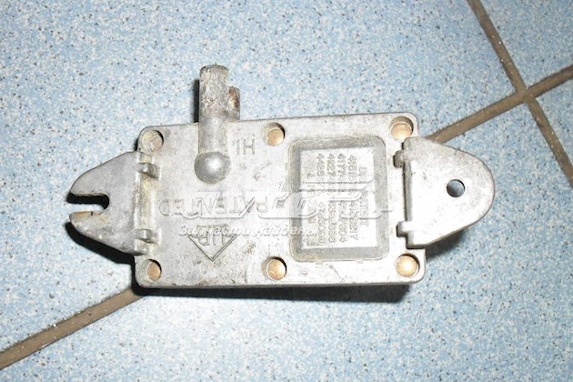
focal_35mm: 37
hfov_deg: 51.9
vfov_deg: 35.9
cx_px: 283
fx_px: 589
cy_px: 204
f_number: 3.2
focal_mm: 6.3
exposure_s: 1/45
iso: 200
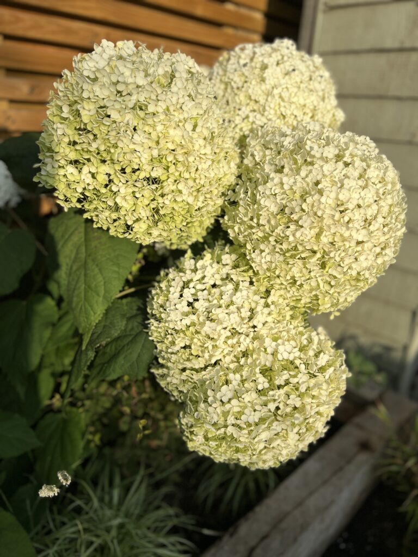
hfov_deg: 53.1
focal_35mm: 26
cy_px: 278
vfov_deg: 67.3
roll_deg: -4.3
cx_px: 209
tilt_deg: -21.6
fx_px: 419
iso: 50
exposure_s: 1/3356
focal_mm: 5.7
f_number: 1.5
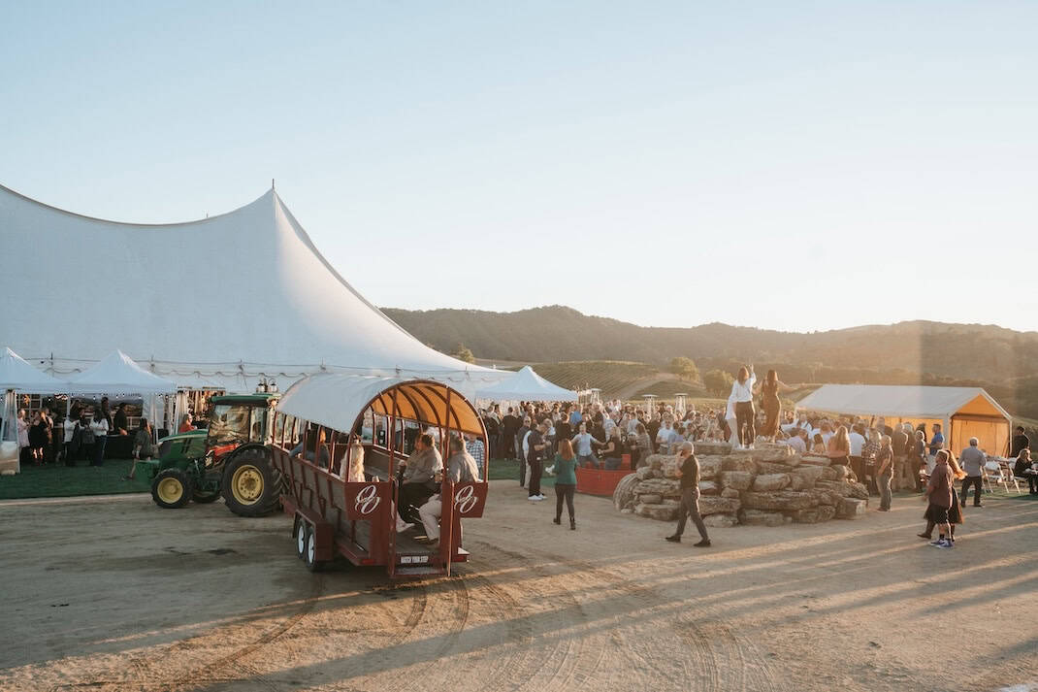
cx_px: 519
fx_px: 1009
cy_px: 346
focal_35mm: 35
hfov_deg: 54.4
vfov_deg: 37.8
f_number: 5.6
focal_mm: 35
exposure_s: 1/200
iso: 100
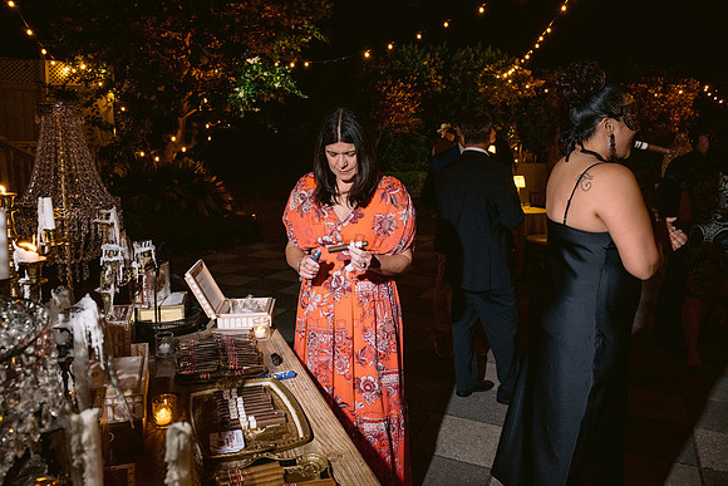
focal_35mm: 28
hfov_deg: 65.5
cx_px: 364
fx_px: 566
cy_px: 243
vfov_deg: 46.4
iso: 800
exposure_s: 1/80
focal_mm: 28
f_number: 5.6
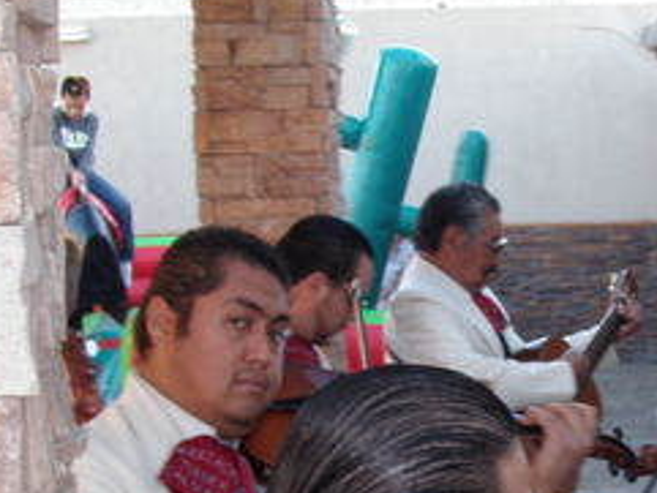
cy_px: 398
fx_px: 1918
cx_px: 572
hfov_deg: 19.1
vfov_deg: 14.6
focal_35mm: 101
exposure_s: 1/40
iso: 80
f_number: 3.5
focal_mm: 6.7
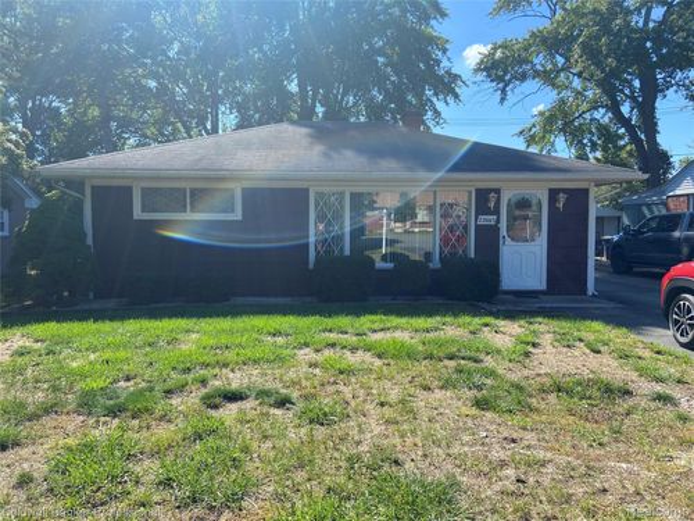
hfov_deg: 67.3
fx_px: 521
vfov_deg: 53.1
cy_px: 260
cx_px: 347
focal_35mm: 26
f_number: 1.8
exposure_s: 1/1245
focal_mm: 4.25
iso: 32
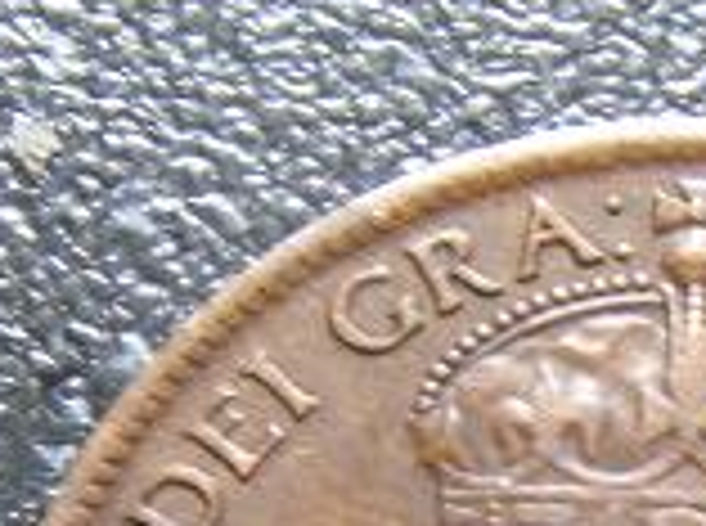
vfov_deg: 7.1
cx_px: 625
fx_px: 4192
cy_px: 823
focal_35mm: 206
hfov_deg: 9.6
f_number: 5.6
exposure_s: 1/3
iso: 200
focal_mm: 9.7
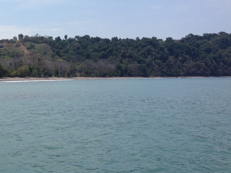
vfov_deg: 22.5
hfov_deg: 28.7
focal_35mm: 65
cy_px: 53
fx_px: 434
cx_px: 26
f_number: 2.4
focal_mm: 4.28
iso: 50
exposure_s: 1/3247
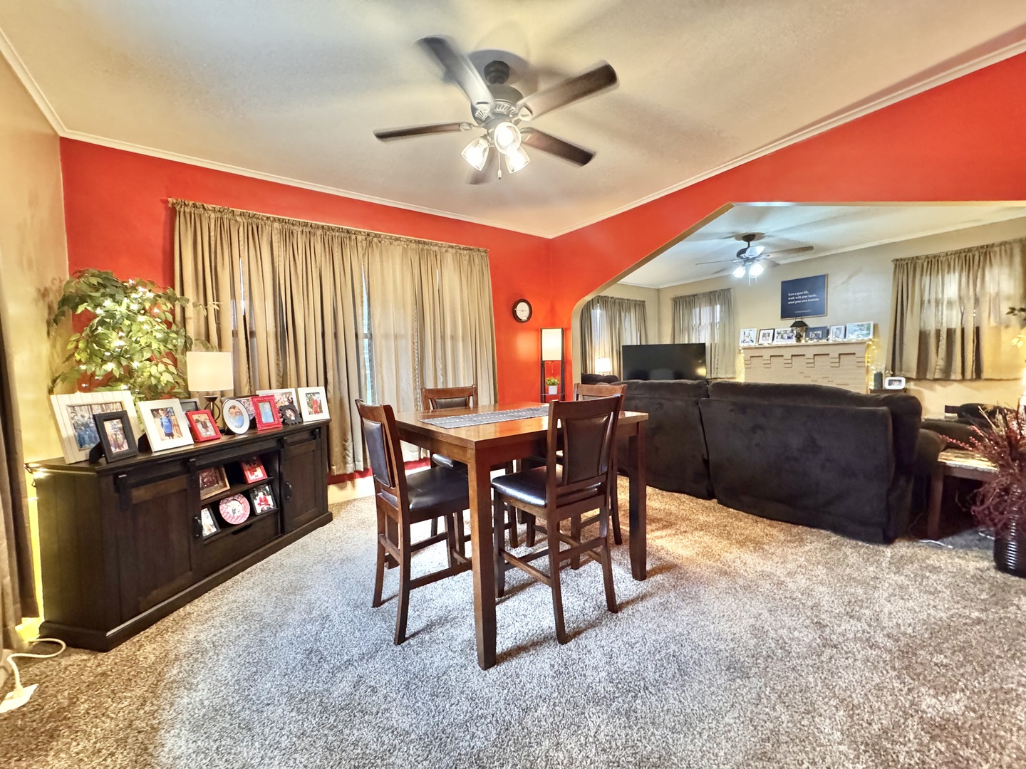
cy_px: 384
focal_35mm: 14
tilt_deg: -3.2
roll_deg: +1.0
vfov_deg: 85.7
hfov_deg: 102.1
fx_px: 415
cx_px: 513
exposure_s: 1/60
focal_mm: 2.22
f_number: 2.2
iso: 1250
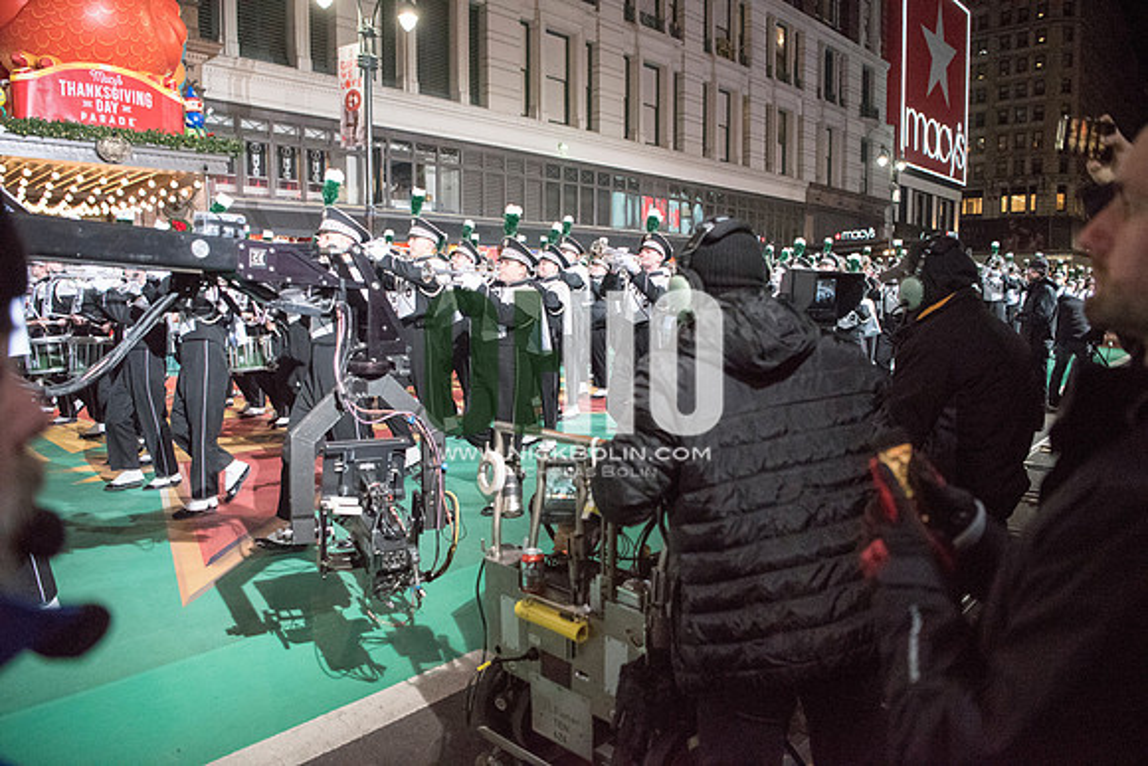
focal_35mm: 24
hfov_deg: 73.7
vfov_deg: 53.2
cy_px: 383
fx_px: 765
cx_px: 574
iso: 8000
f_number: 2.8
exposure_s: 1/1250
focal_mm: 24
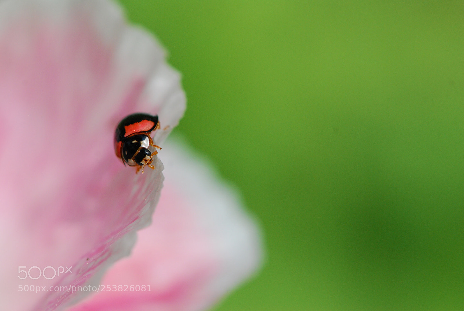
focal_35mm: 158
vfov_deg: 8.8
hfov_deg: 13.0
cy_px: 156
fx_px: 2034
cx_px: 232
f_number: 9
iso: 400
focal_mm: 105
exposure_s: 1/1000
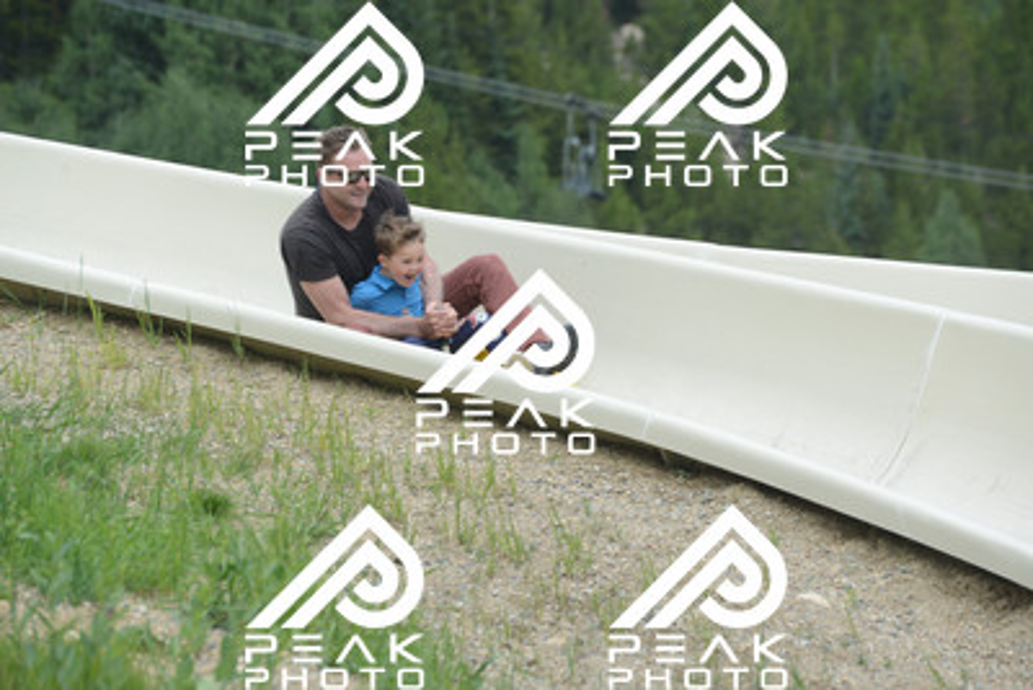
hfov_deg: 10.5
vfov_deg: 7.0
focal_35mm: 195
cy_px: 345
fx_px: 5597
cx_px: 516
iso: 360
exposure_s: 1/640
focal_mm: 195
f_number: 6.3
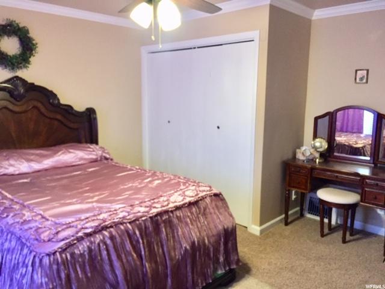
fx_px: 323
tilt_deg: -9.6
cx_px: 192
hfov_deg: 61.7
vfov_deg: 48.2
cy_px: 144
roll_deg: -0.9
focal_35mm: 29
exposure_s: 1/30
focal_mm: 4.15
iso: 200
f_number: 2.2
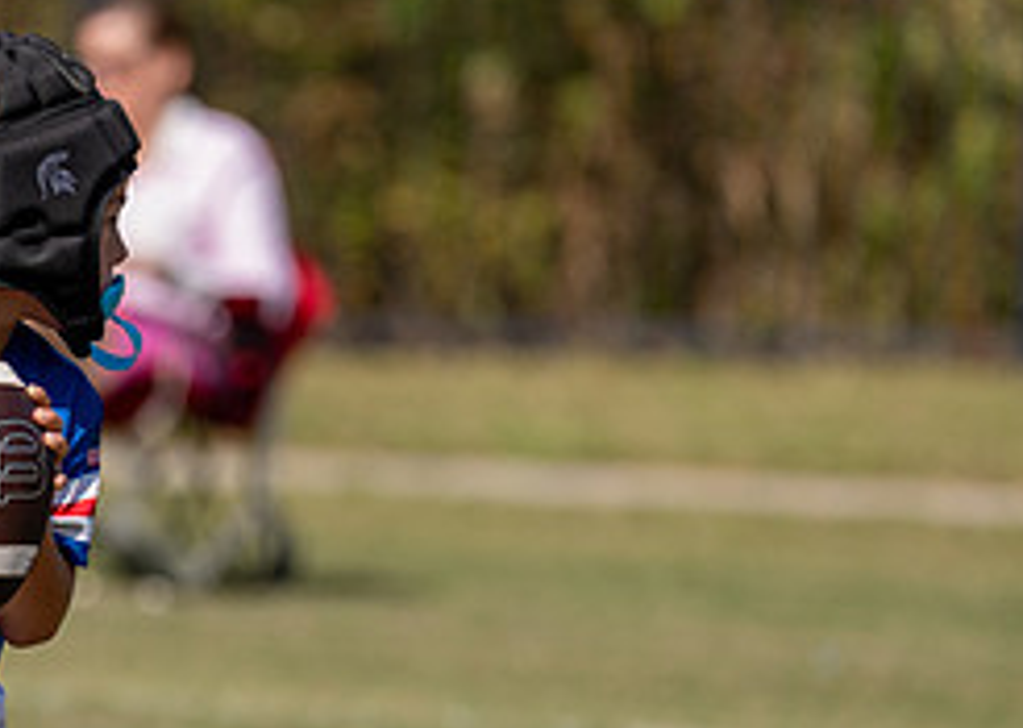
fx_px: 20339
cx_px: -47
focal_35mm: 701
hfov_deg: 2.9
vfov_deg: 2.0
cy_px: 580
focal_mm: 200
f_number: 2.8
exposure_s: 1/1600
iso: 100
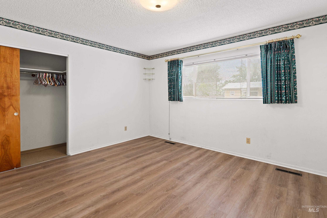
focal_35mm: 17
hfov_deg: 93.3
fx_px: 154
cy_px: 109
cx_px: 164
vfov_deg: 70.4
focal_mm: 17
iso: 100
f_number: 8
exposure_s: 2.5
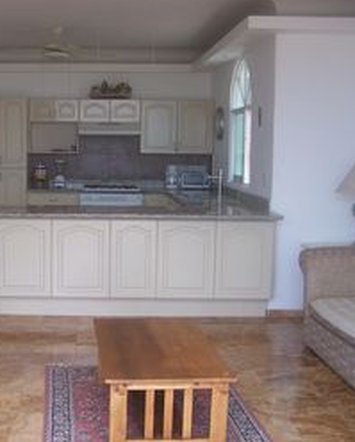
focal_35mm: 55
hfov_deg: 27.1
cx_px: 73
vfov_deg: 34.1
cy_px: 205
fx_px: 721
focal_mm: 6.3
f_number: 2.8
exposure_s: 1/125
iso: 80
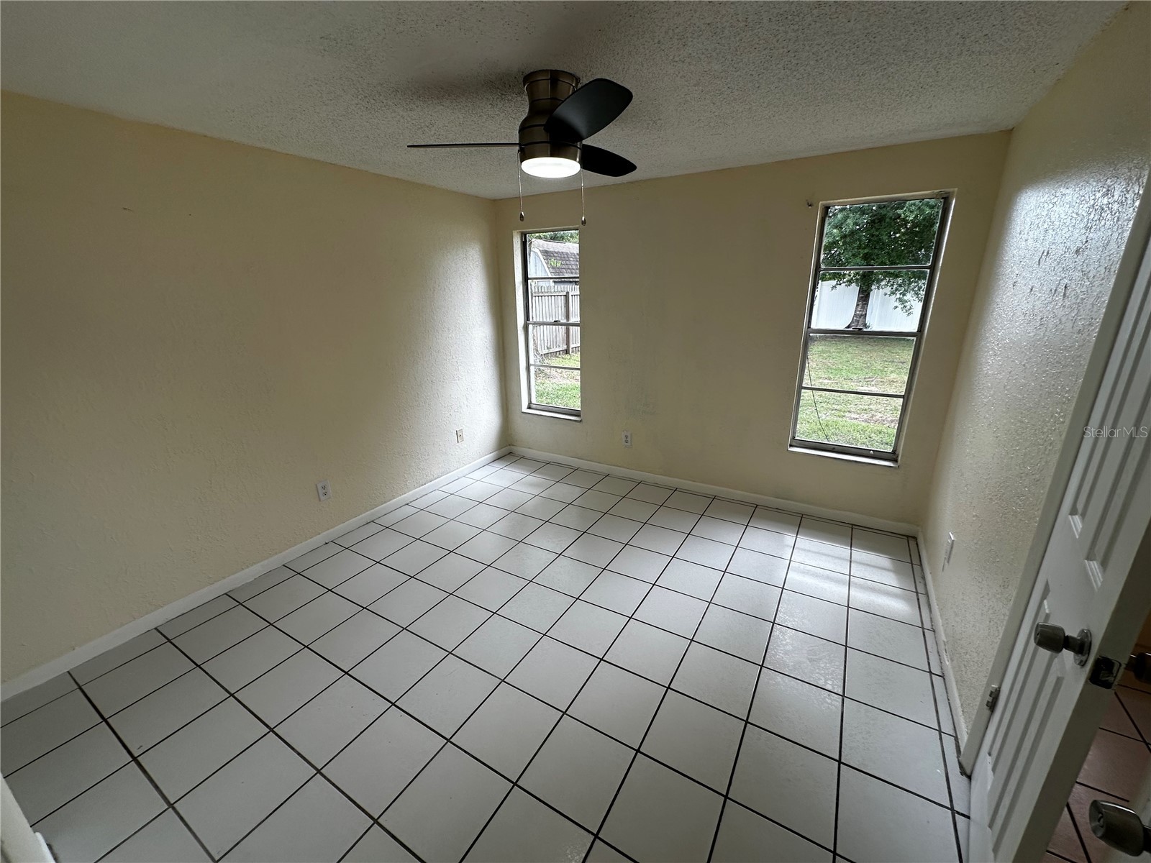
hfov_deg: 102.1
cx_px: 576
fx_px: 466
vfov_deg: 85.7
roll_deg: +1.8
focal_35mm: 14
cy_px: 432
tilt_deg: -17.6
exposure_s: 1/182
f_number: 2.2
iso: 40
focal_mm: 2.22
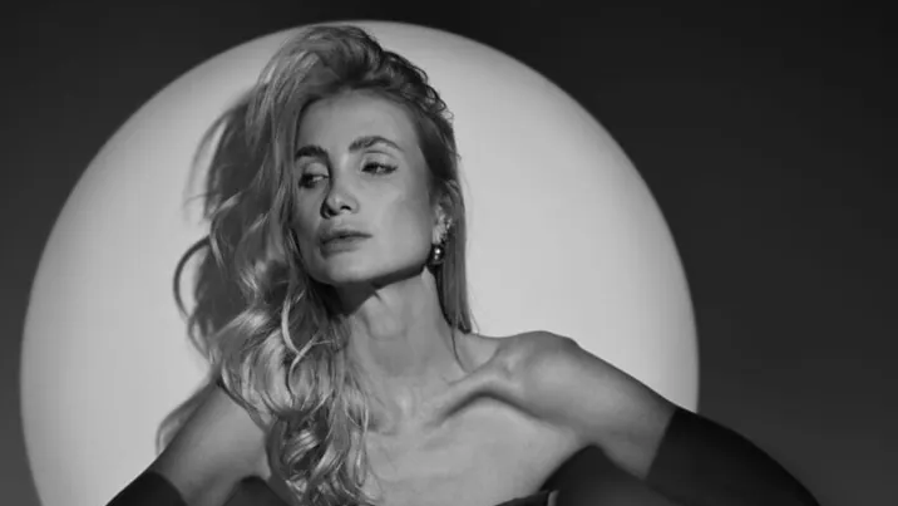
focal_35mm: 79
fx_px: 1881
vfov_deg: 15.0
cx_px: 450
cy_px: 525
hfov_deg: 26.8
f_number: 1.4
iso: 100
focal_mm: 50
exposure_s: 1/250
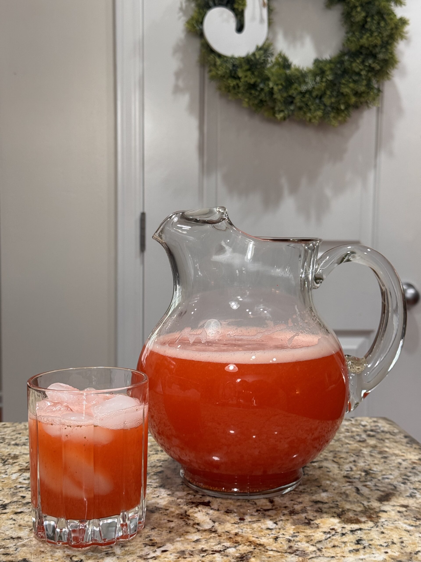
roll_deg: +0.0
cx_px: 210
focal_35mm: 48
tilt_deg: -4.8
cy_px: 281
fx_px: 778
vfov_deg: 39.7
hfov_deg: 30.3
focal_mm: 6.76
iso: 160
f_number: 1.78
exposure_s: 1/60
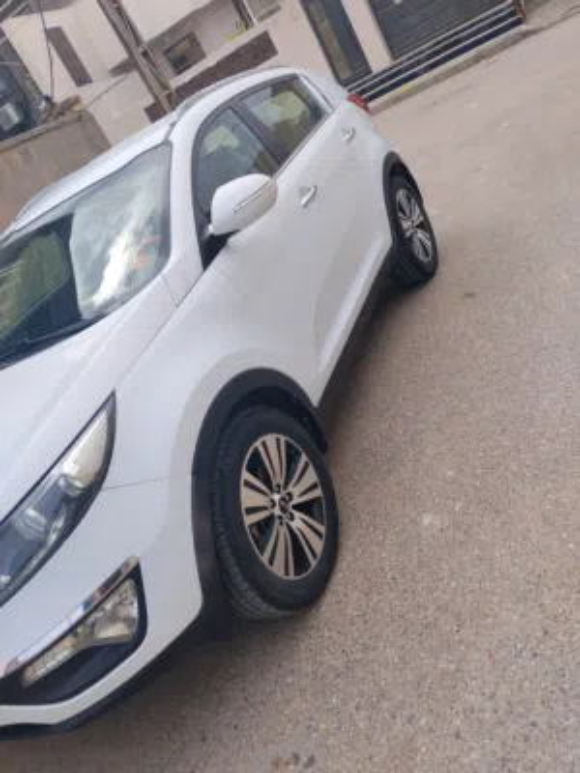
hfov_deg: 48.2
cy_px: 386
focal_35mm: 29
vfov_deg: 61.7
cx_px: 290
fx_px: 648
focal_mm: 4.22
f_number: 1.8
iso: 50
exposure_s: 1/1268
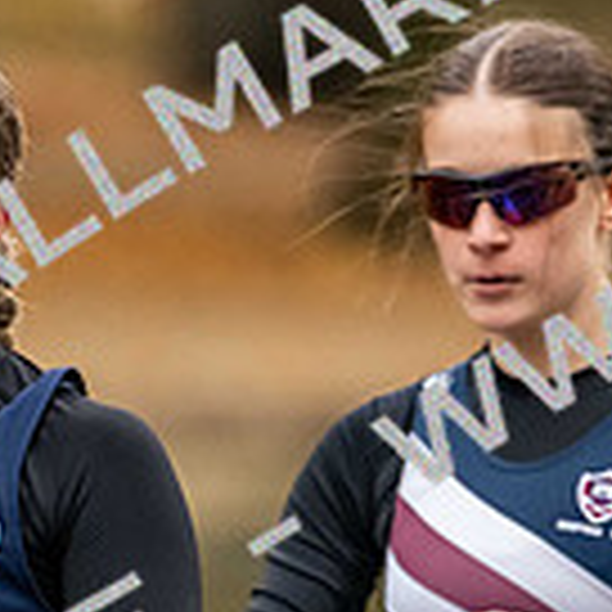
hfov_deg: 1.2
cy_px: 560
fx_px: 29023
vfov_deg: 1.2
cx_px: 45
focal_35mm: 1451
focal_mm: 400
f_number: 4.5
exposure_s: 1/2500
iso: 3600
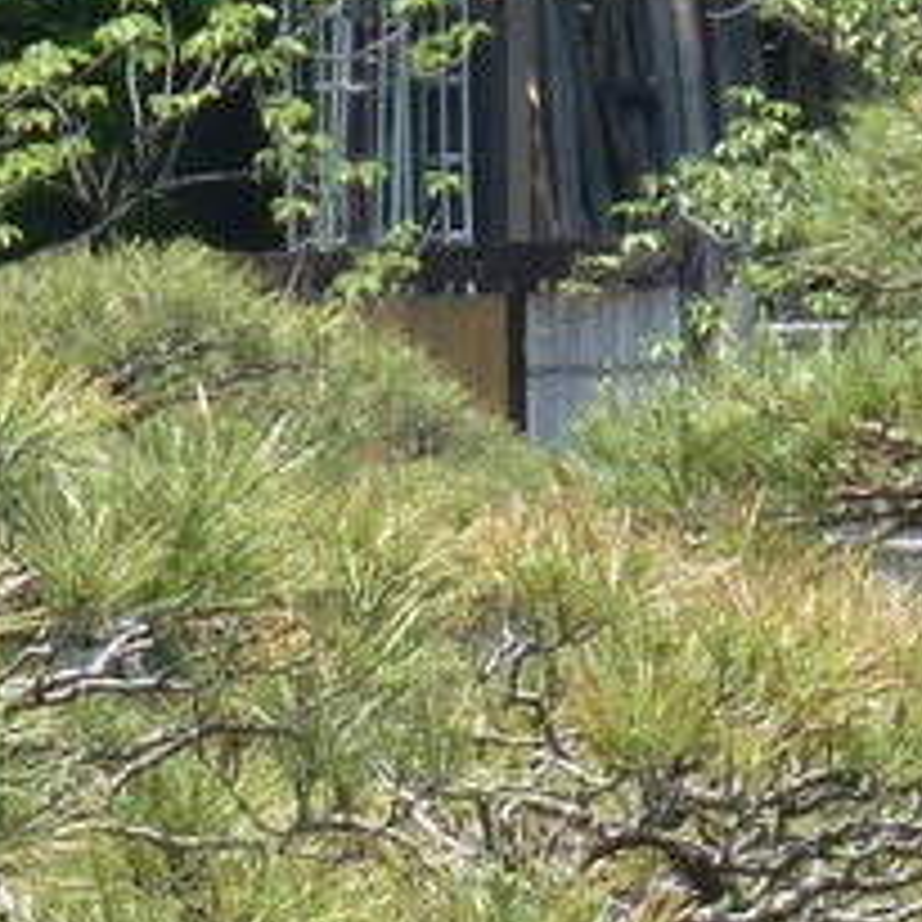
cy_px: 1444
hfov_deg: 2.0
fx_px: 26608
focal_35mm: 883
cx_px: -1417
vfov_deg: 2.0
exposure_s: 1/160
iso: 80
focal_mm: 21
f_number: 4.4
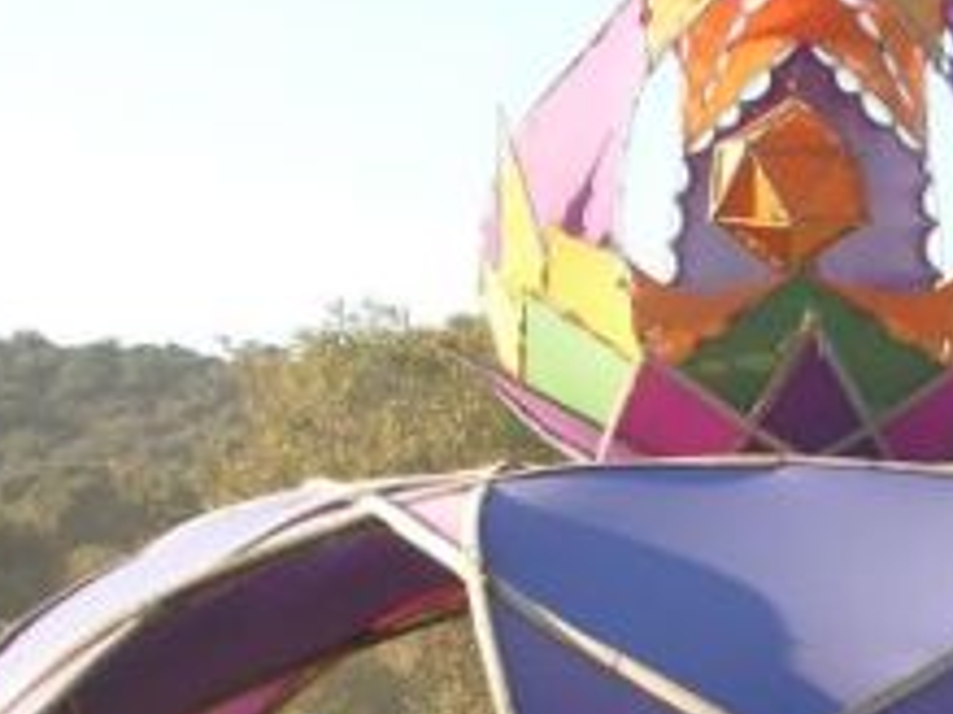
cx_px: 831
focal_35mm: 112
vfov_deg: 12.8
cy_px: 882
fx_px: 3082
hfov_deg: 17.4
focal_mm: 8.9
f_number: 4.5
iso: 50
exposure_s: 1/118
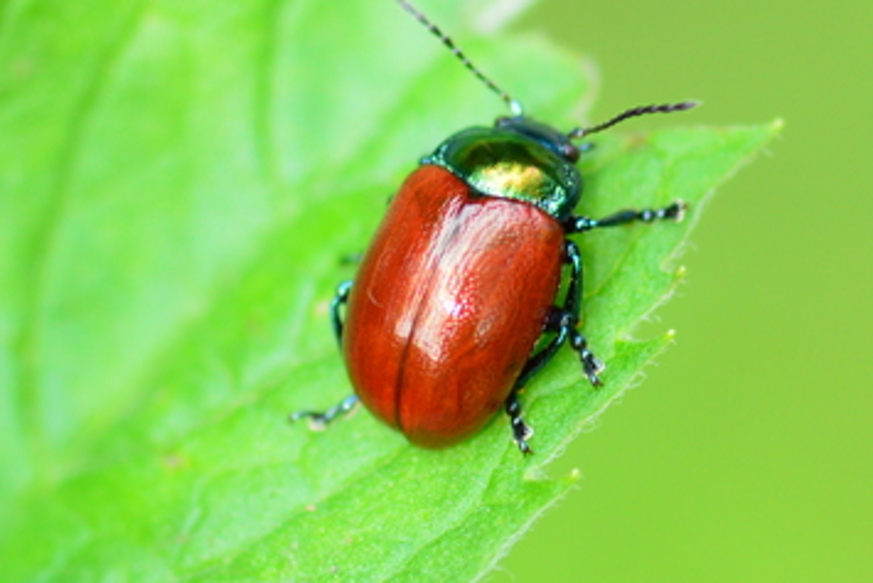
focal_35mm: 406
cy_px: 184
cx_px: 730
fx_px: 9849
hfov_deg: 5.1
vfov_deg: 3.4
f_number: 9
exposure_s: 1/160
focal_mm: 100
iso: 400
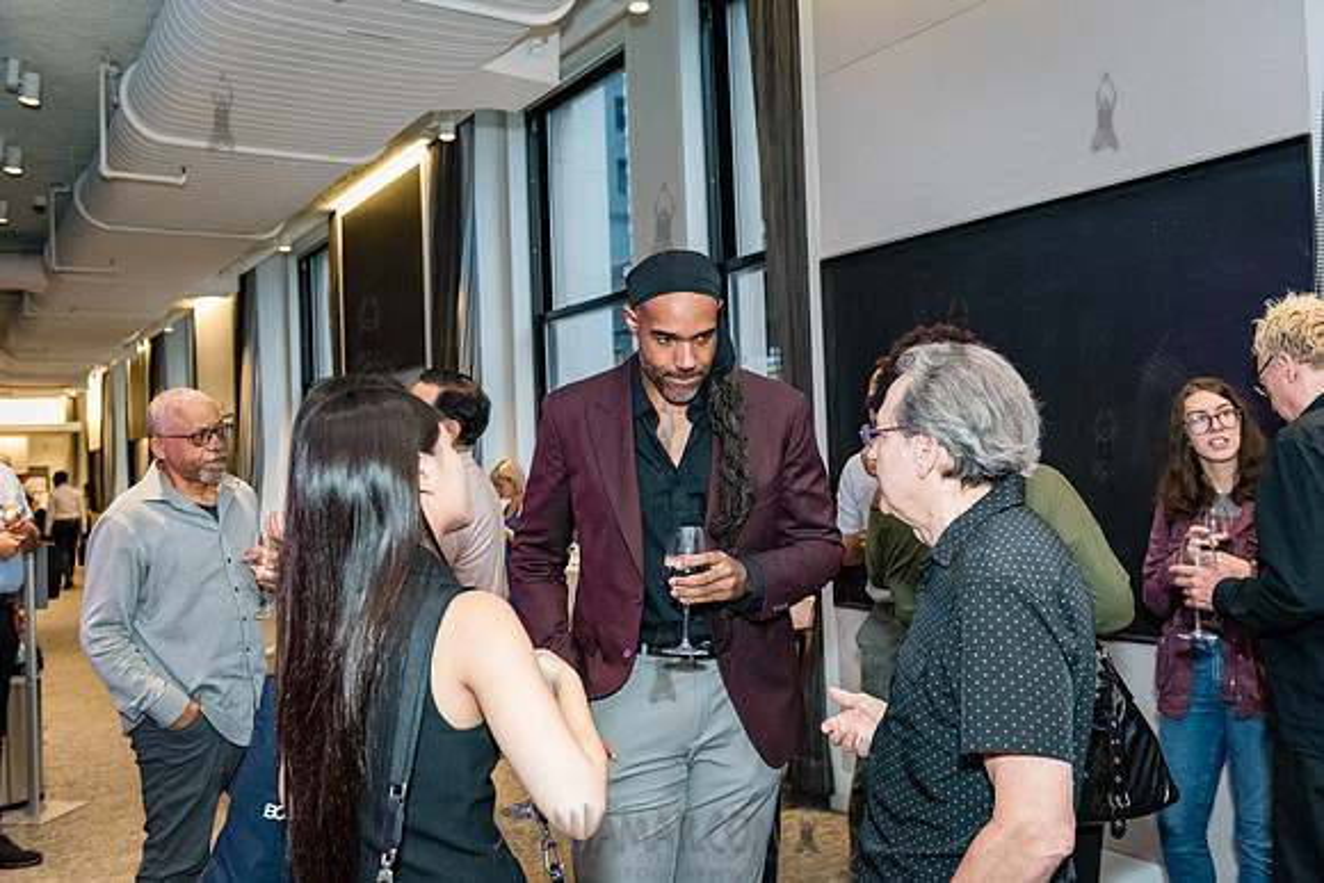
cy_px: 442
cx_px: 662
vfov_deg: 41.1
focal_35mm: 32
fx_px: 1177
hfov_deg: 58.7
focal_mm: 32
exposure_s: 1/250
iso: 6400
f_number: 3.5
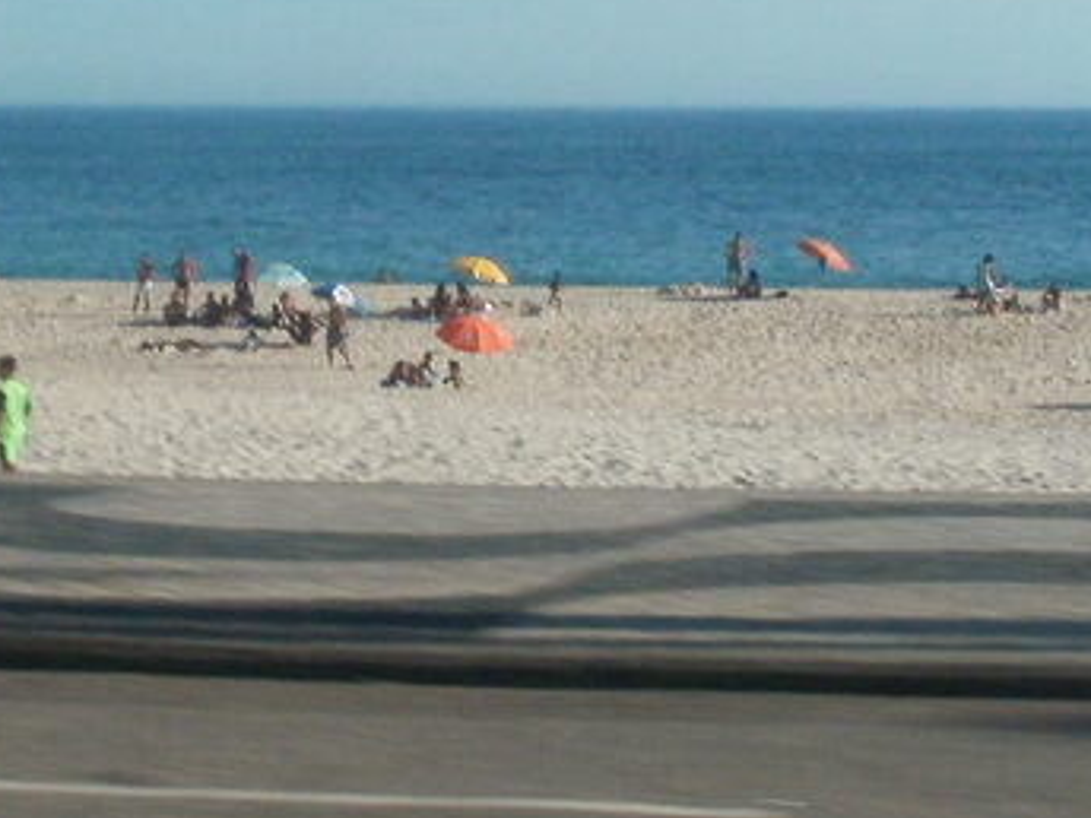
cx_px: 431
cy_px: 170
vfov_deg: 12.8
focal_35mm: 115
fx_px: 3624
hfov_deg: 17.1
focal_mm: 6.3
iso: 200
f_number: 5.6
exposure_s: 1/200
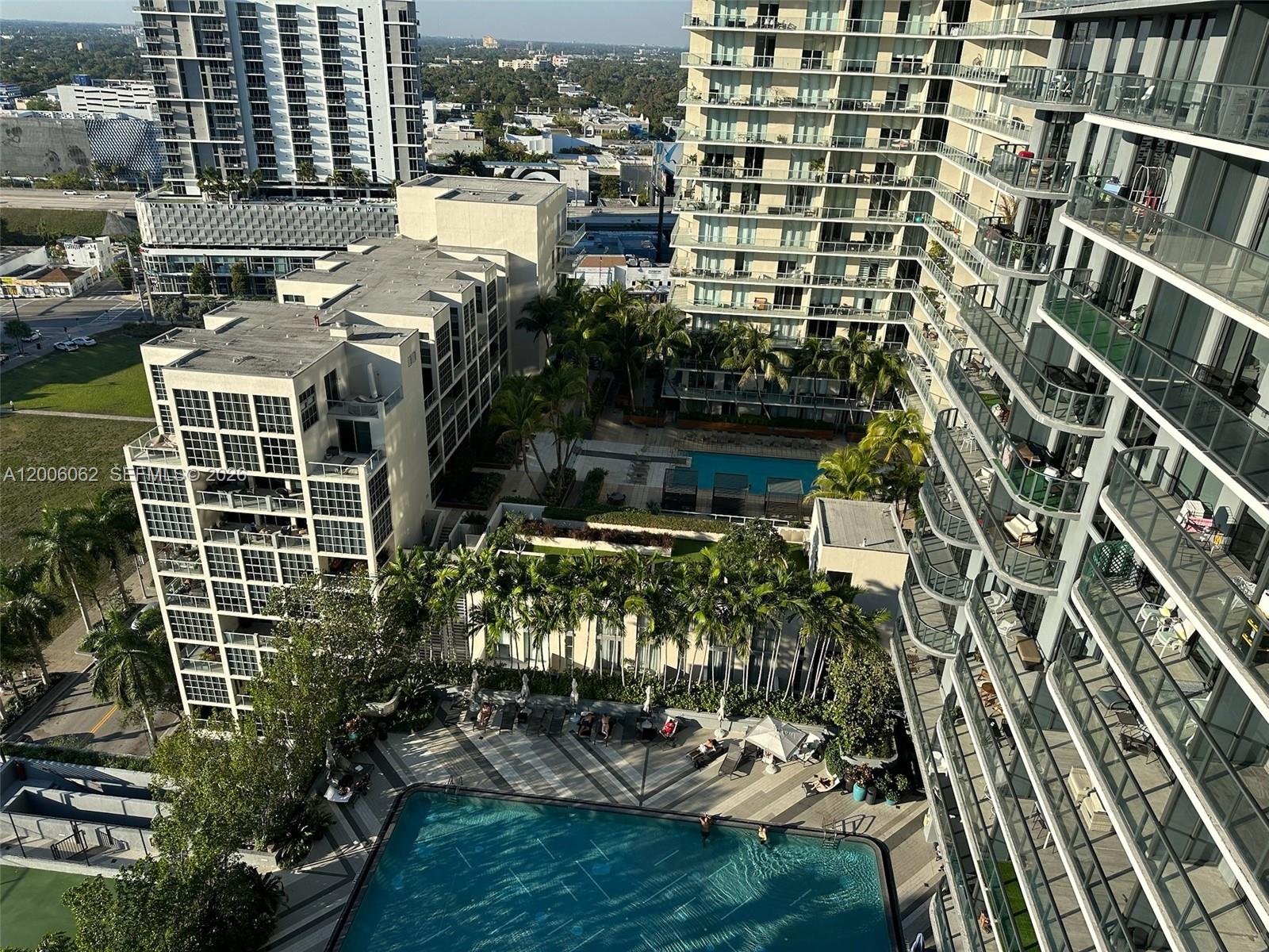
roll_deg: -2.5
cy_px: 476
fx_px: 880
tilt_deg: -27.0
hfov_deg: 71.6
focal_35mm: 24
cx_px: 634
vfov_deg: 56.8
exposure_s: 1/3247
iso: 80
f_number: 1.78
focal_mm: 6.86
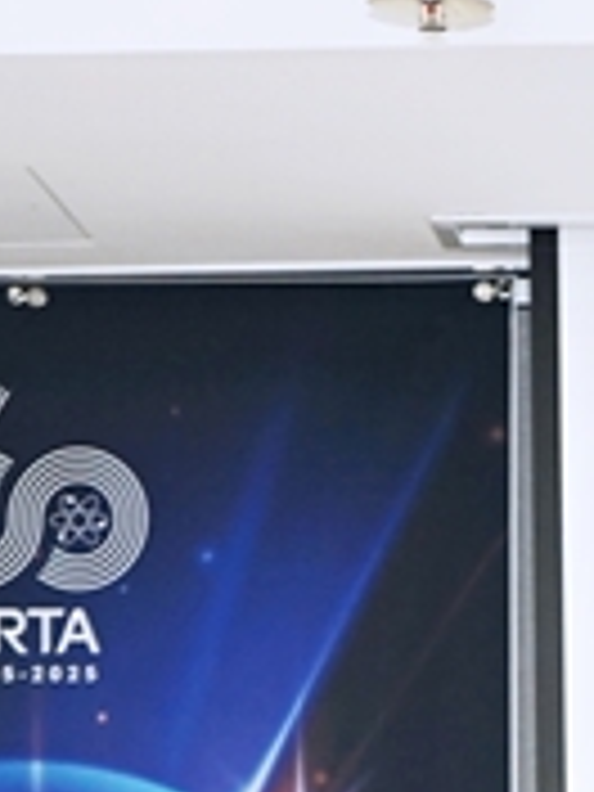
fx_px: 4690
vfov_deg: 9.4
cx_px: 747
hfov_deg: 7.2
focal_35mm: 205
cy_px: 1159
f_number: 4.5
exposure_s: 1/125
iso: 400
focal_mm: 47
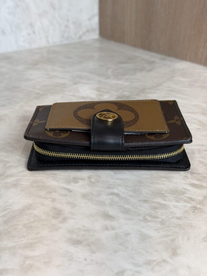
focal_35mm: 48
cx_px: 104
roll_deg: -0.4
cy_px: 138
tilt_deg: -26.3
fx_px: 383
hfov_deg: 30.3
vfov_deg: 39.7
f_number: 1.78
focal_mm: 6.76
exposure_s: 1/120
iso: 80
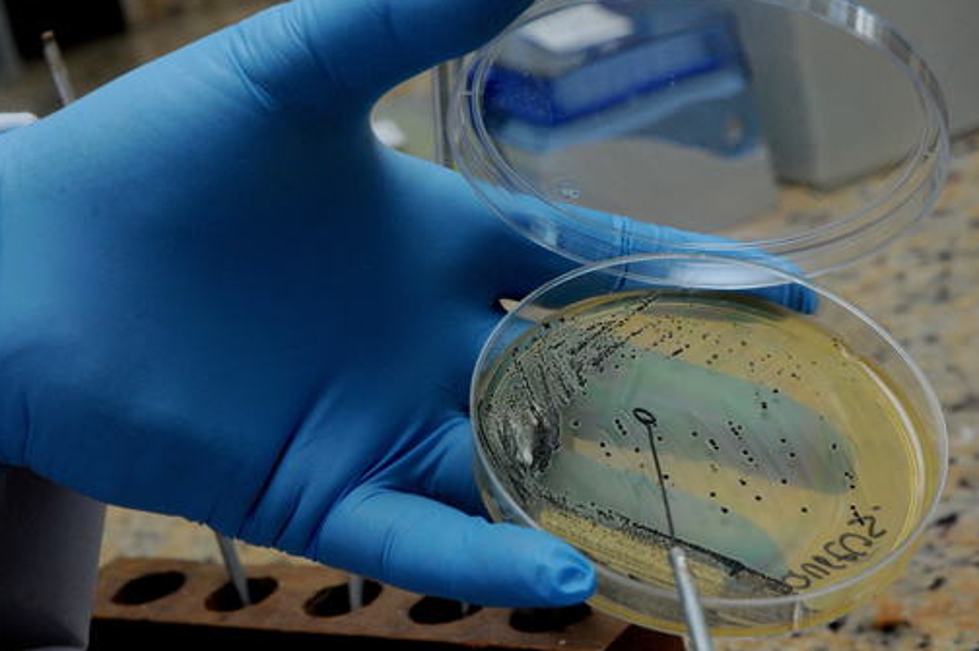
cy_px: 307
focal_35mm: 100
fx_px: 2717
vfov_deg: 13.7
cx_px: 486
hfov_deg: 20.4
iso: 1000
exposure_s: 1/250
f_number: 10
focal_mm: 62
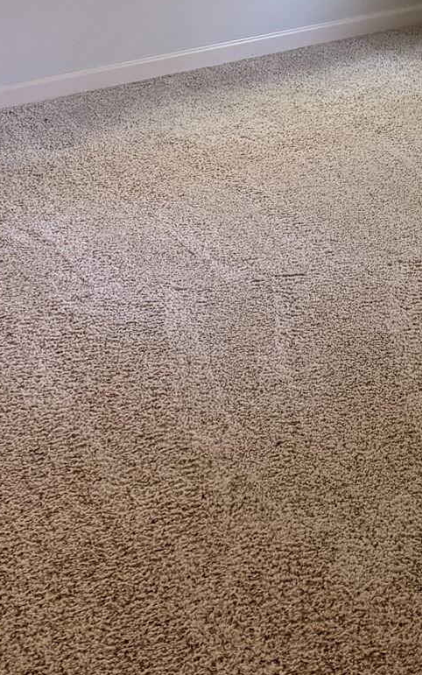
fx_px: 1398
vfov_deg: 25.0
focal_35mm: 76
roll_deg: +2.3
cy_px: -94
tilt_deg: -10.2
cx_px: 339
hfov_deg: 17.0
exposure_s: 1/40
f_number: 1.78
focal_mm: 6.76
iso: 640
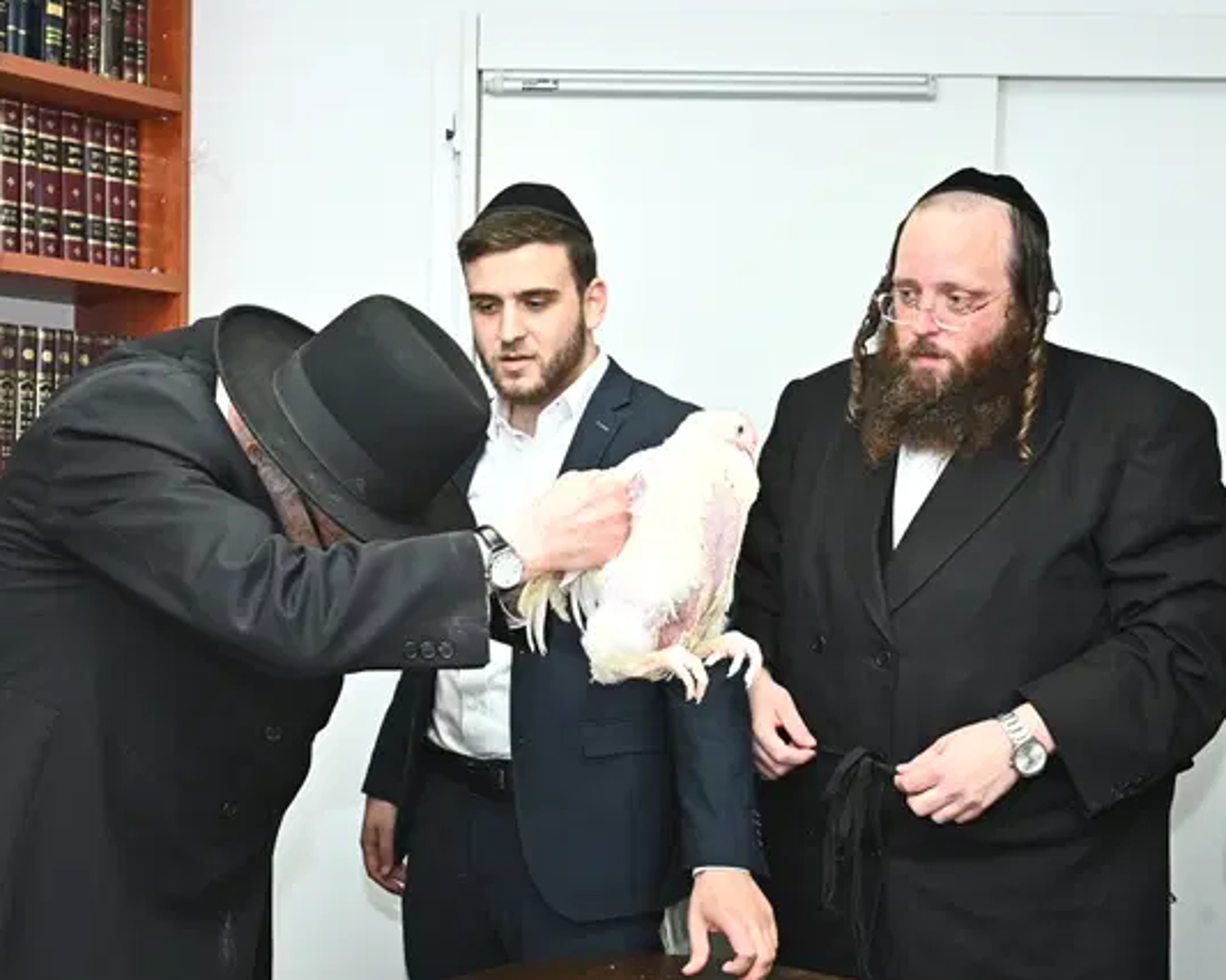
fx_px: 1668
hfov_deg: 40.1
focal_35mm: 46
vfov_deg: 32.7
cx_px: 458
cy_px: 571
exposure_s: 1/125
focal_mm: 34
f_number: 7.1
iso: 1250
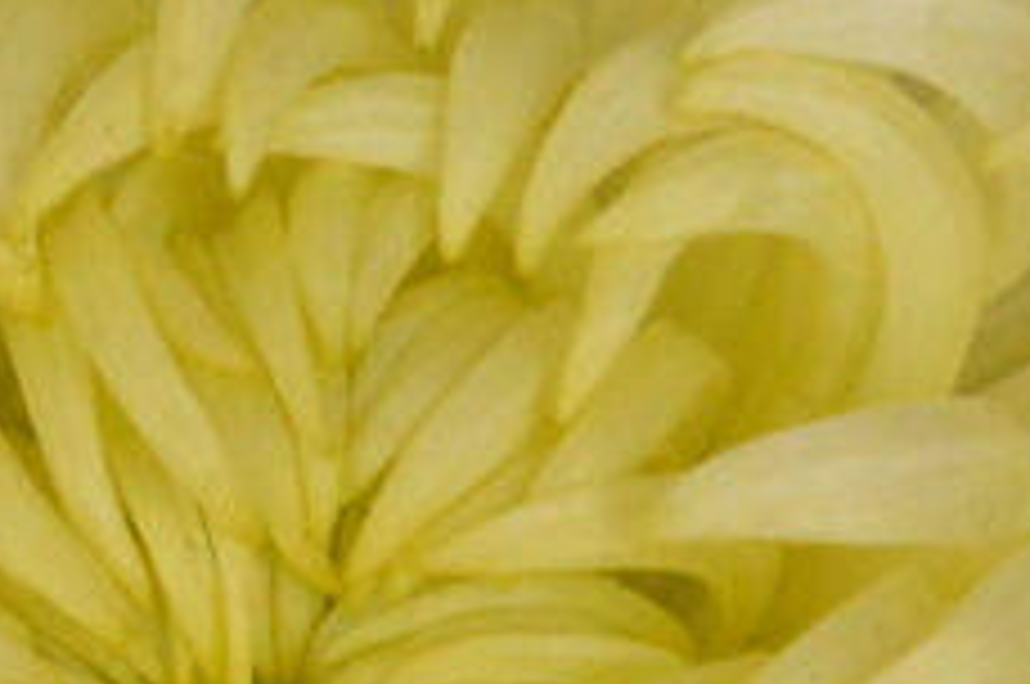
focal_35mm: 638
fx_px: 18235
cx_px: 450
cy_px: 1010
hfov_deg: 3.2
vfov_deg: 2.1
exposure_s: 1/125
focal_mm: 95
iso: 6400
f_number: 18
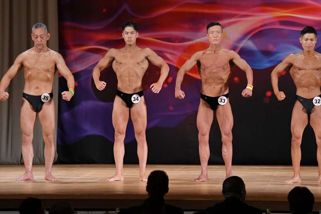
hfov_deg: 10.2
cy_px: 107
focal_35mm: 202
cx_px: 160
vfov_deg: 6.8
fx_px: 1800
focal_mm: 135
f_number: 5.6
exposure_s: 1/400
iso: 3200
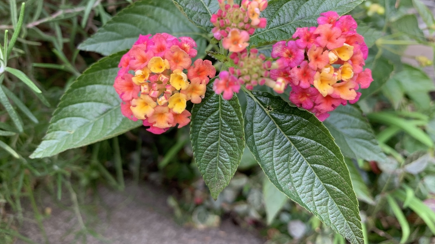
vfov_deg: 39.8
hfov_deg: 66.1
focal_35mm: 29
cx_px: 216
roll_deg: -0.3
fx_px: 334
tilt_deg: -25.1
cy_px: 88
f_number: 1.8
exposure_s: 1/121
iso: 32
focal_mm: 4.25
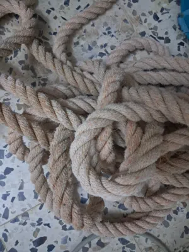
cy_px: 126
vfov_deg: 65.3
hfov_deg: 51.4
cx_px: 94
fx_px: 197
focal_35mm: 27
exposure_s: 1/25
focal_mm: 4
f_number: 1.8
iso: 800
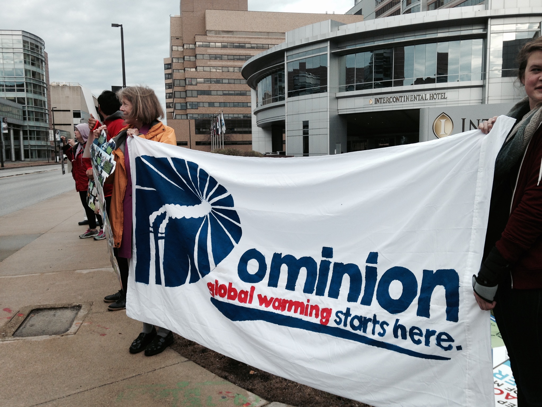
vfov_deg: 42.9
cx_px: 271
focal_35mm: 33
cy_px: 204
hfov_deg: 55.4
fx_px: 517
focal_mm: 4.12
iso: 50
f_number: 2.4
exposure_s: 1/475
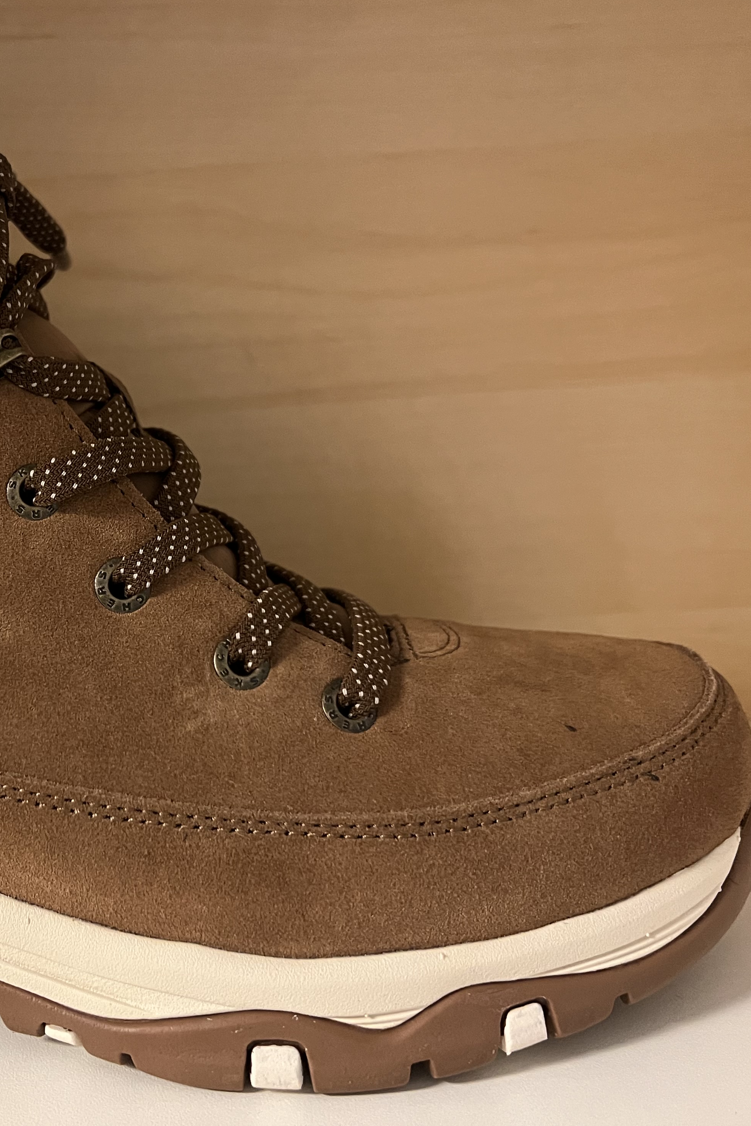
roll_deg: +4.0
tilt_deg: -11.8
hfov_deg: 34.2
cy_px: 551
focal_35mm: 37
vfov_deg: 51.9
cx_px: 95
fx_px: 1158
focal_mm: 5.7
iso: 500
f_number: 1.5
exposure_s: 1/50
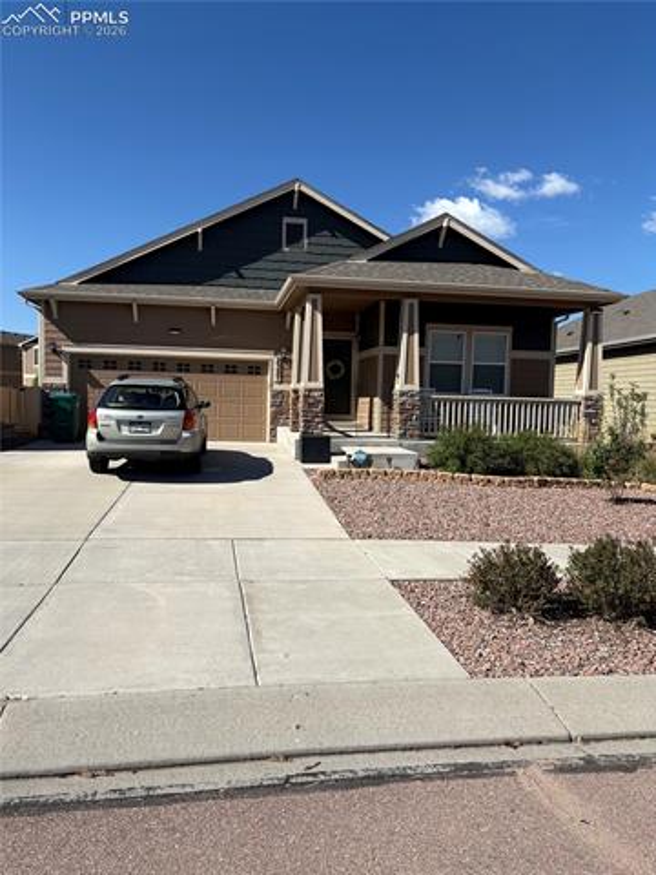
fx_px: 657
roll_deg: -1.6
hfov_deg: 53.1
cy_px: 438
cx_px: 328
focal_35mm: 26
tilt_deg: -3.6
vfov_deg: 67.3
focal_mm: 5.96
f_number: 1.6
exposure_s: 1/4065
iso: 50
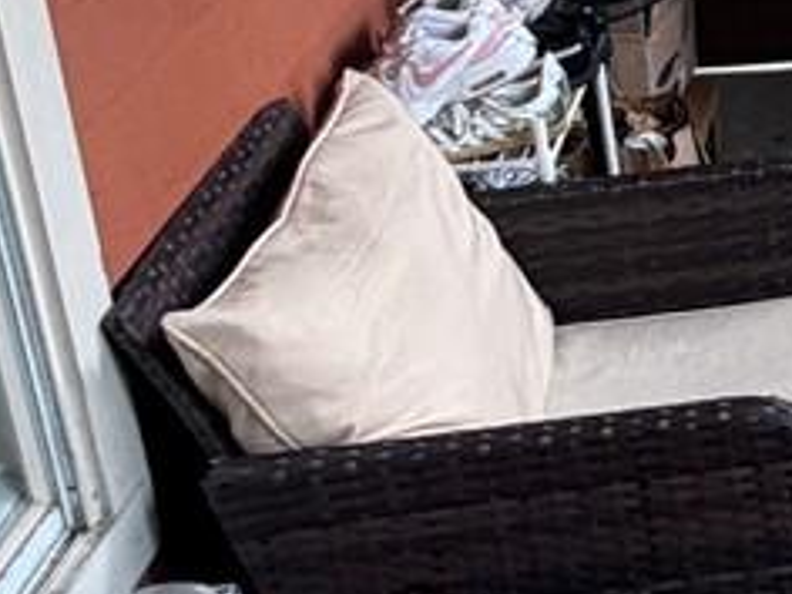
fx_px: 2174
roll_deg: +0.6
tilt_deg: -17.5
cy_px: -50
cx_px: 1349
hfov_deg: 17.5
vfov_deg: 15.2
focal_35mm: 95
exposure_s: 1/121
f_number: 2.2
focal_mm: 2.22
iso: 125
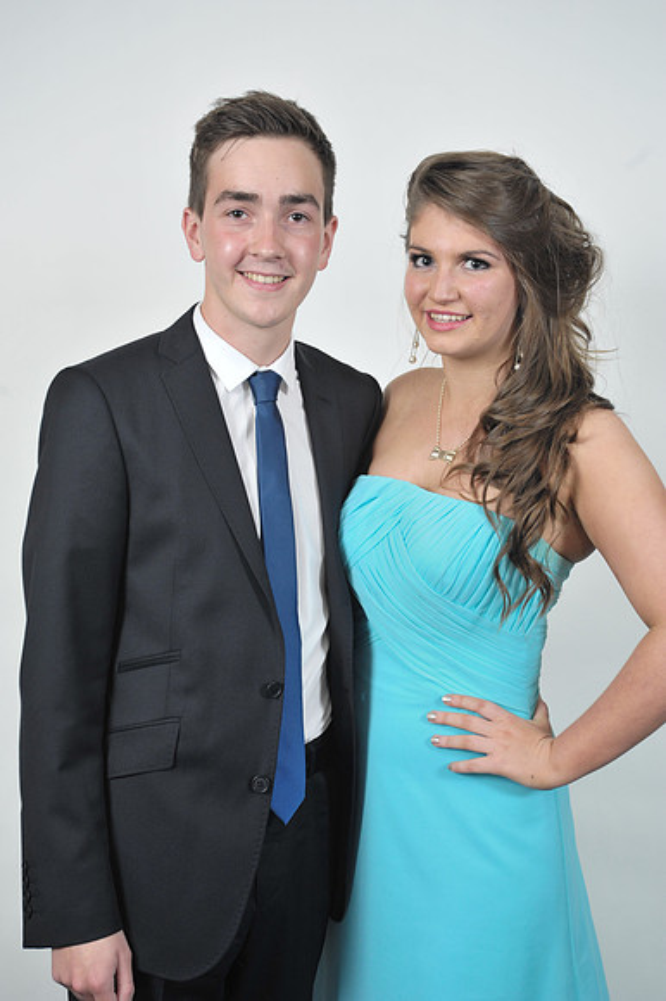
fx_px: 1806
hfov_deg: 20.9
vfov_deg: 31.0
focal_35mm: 65
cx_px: 333
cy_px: 500
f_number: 7.1
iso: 1000
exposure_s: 1/160
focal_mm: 65
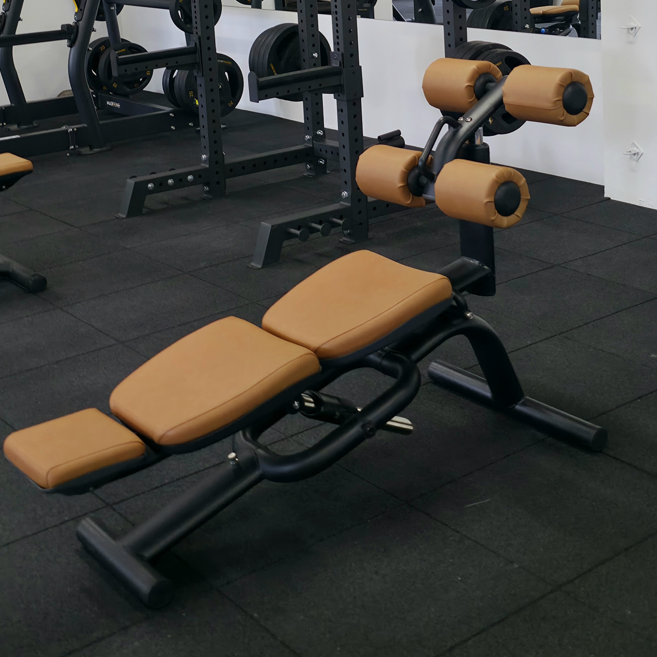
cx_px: 435
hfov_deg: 28.9
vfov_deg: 27.9
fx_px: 1267
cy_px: 52
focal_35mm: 59
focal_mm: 6.3
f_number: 1.7
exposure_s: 1/50.3
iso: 250
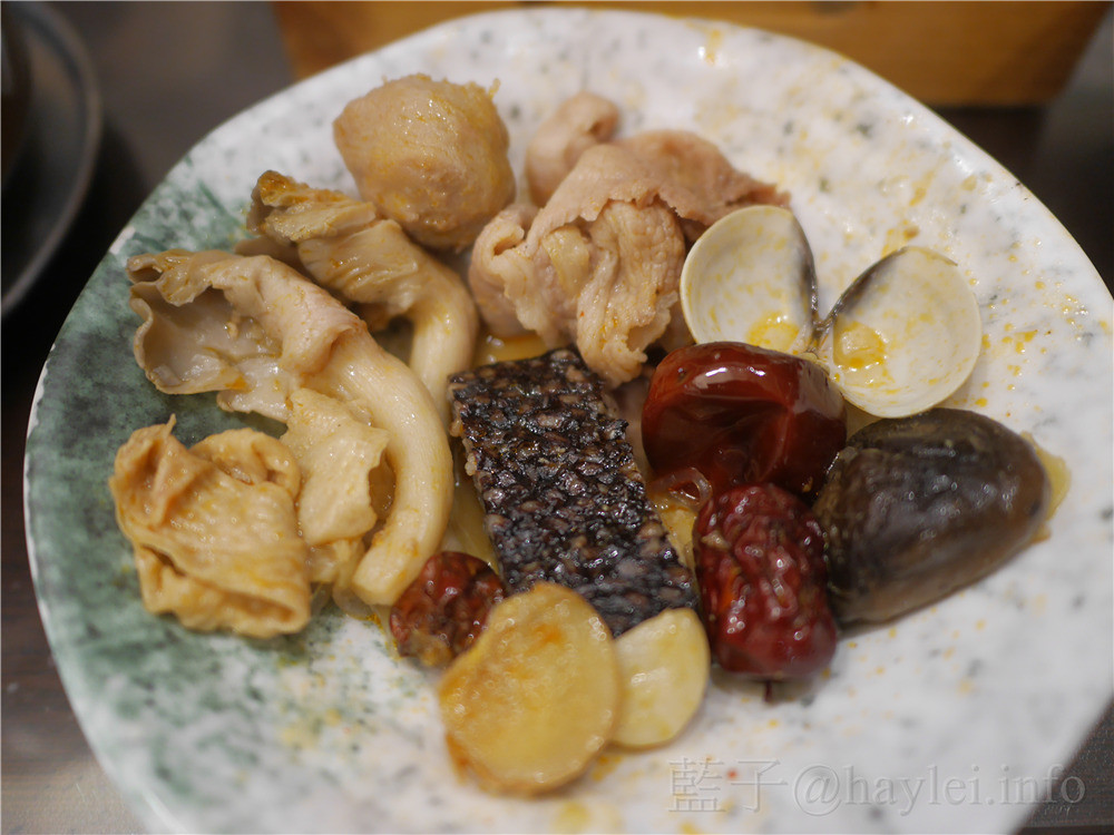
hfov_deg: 60.0
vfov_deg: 46.8
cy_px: 418
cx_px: 557
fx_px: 965
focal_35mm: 30
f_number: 1.7
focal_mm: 15
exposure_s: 1/60
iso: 500
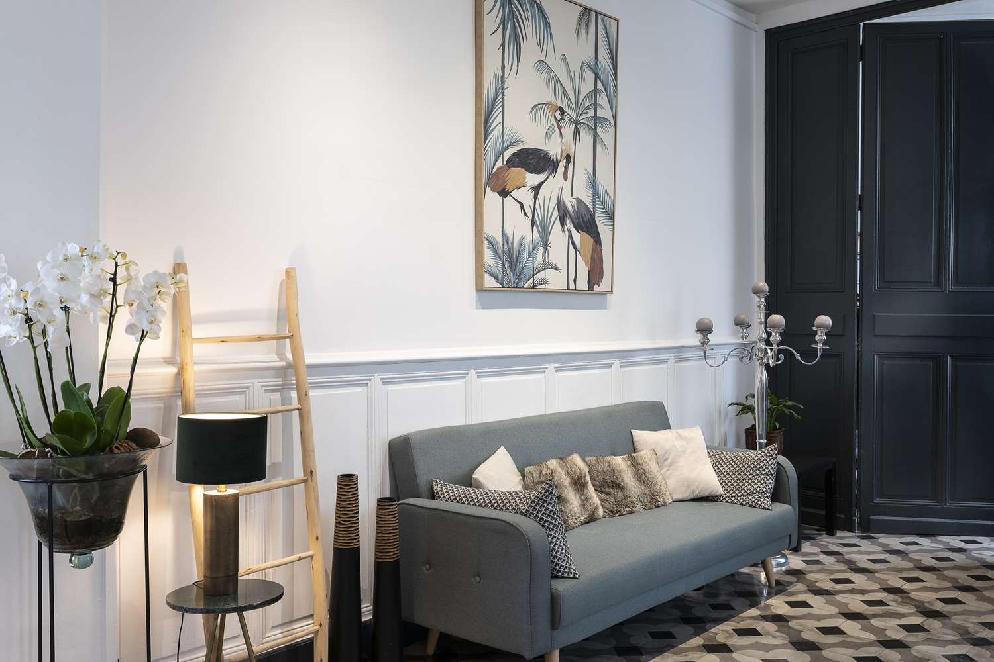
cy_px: 331
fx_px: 939
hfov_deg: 55.8
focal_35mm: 34
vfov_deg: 38.9
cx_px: 497
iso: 100
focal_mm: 34
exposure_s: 1
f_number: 10
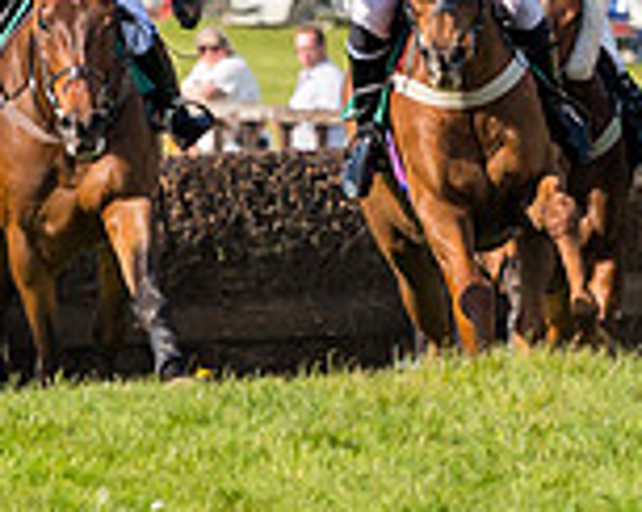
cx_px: 537
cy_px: 77
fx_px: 27345
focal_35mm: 1441
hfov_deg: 1.3
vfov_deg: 1.1
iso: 200
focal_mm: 185
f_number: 4
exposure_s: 1/2500
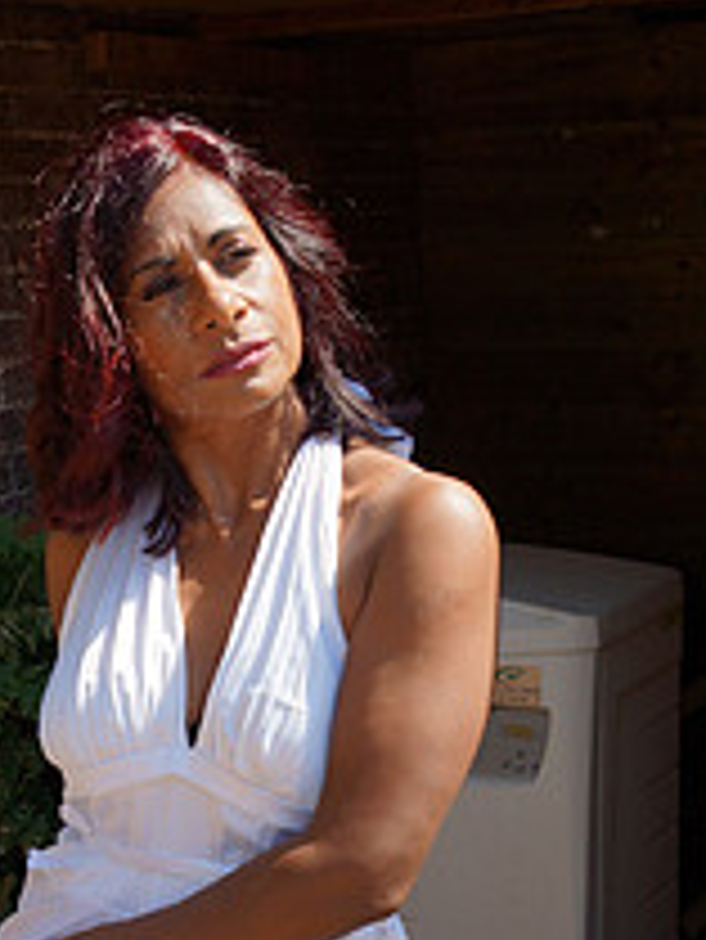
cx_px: 429
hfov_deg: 20.4
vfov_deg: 25.8
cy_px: 922
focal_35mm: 72
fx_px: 1956
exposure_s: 1/640
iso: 100
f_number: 4.5
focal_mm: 18
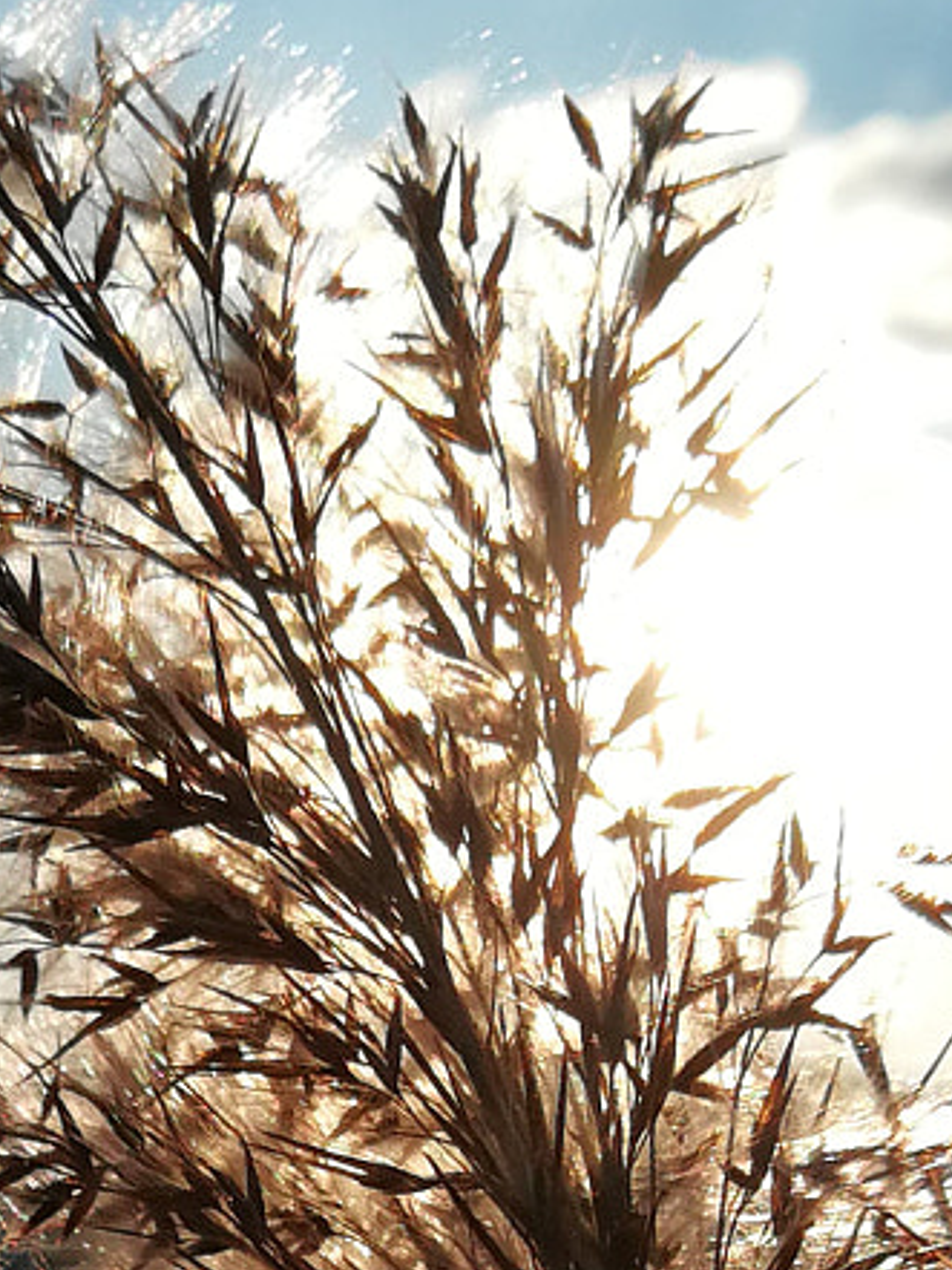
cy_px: 1446
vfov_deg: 19.1
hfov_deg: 14.8
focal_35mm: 98
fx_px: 3592
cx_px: -6
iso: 50
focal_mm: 3.95
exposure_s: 1/1754
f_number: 2.2
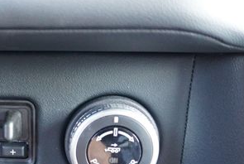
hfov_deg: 36.4
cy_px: 154
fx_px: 353
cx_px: 39
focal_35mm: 52
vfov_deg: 25.1
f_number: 3.5
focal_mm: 16
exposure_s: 1/60
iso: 2000
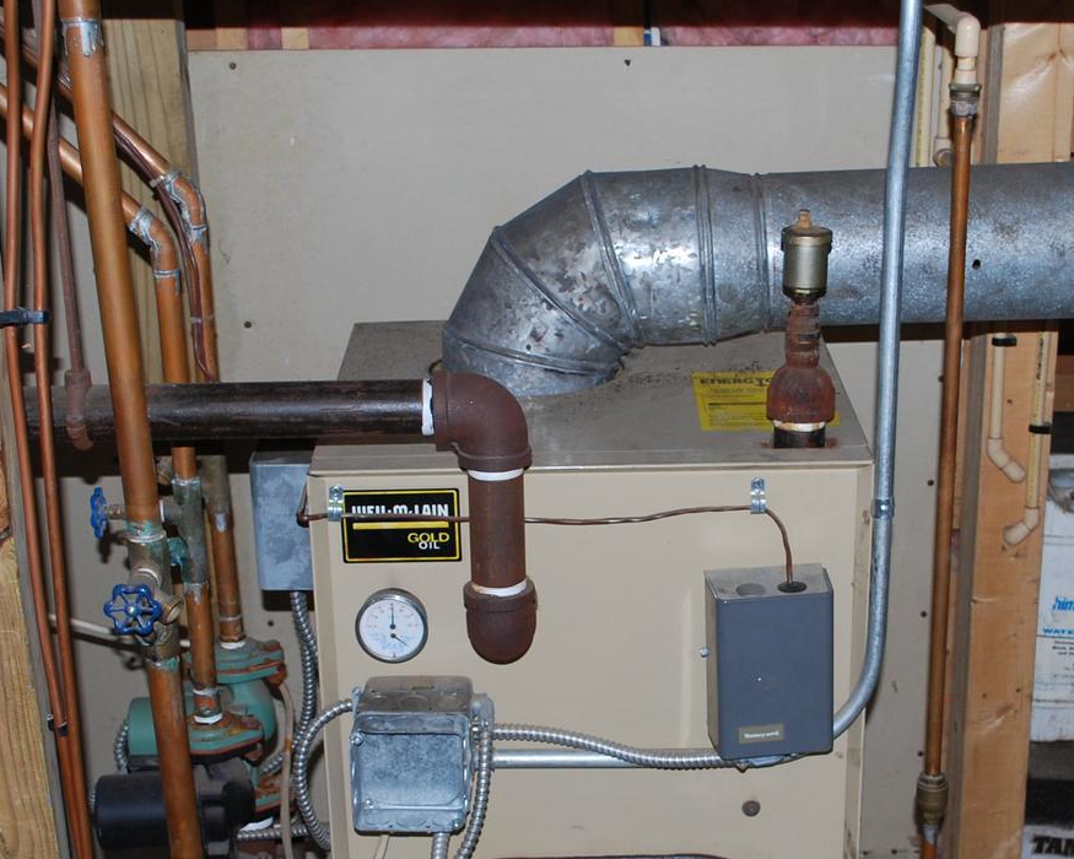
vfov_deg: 23.0
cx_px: 643
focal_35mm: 66
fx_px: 2098
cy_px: 620
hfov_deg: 28.6
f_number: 3.8
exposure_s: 1/60
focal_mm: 20
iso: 200
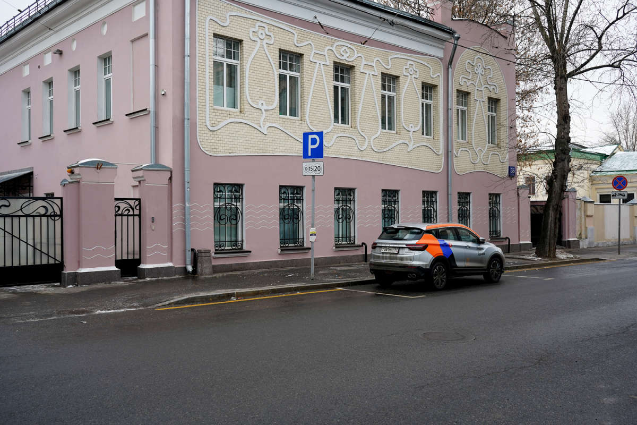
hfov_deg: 55.8
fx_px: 602
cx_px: 318
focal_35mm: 34
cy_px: 212
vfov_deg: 38.9
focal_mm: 34
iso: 250
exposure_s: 1/40
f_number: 8
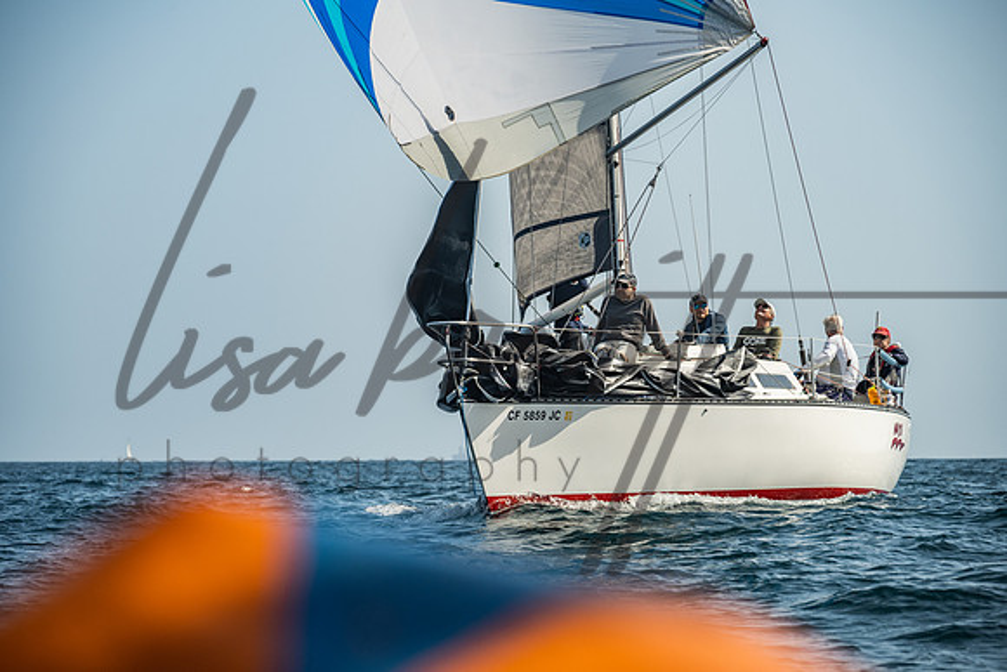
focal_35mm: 140
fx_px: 3917
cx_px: 504
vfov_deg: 9.8
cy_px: 336
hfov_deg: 14.7
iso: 320
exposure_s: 1/1250
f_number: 6.3
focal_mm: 140
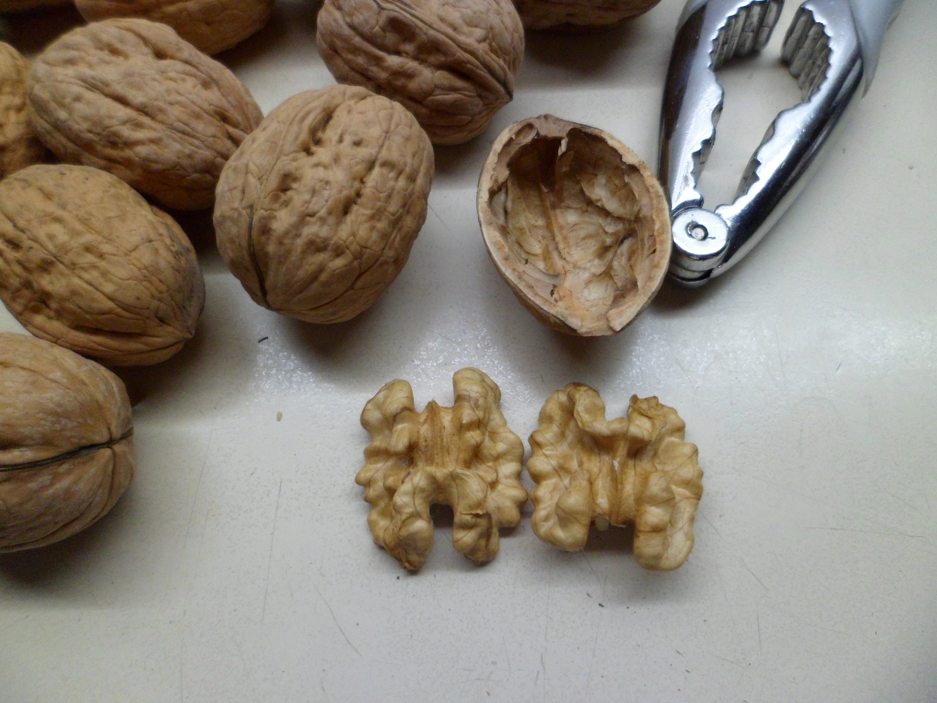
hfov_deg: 67.3
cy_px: 352
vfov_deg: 53.1
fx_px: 704
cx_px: 468
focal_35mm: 26
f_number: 3.3
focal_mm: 4.9
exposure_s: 1/45
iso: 240
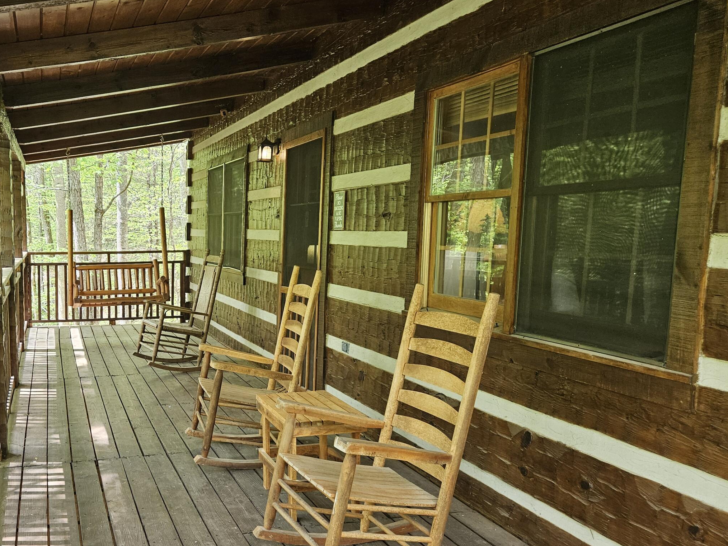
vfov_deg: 41.6
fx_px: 715
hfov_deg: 52.1
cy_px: 325
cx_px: 201
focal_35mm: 34
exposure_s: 1/359
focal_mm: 5.4
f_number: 1.8
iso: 200
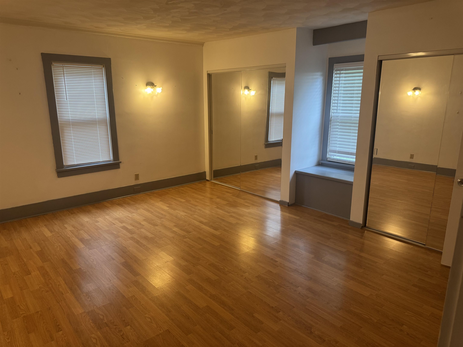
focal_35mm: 24
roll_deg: -0.4
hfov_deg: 71.6
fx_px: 321
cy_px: 174
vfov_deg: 56.8
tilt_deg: -14.0
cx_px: 232
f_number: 1.78
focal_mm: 6.76
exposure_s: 1/60
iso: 125
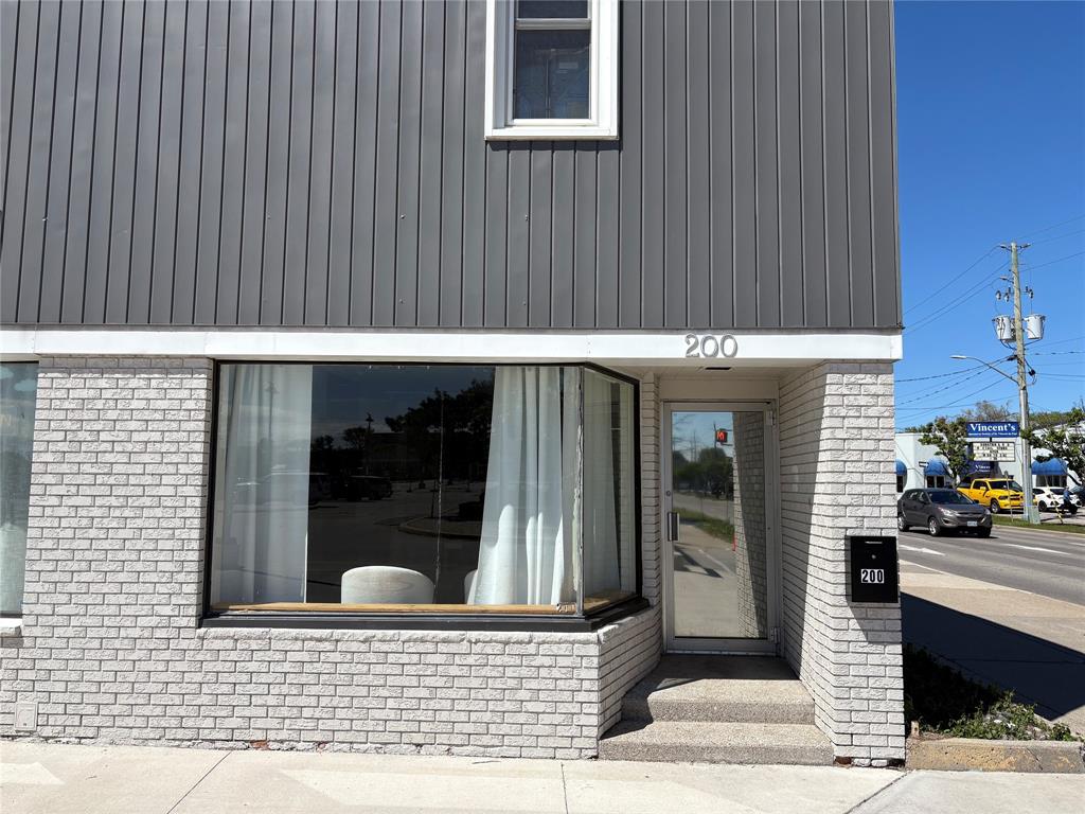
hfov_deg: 67.3
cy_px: 407
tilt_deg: +5.5
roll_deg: -0.2
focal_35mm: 26
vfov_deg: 53.1
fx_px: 815
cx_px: 542
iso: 50
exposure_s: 1/5814
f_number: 1.6
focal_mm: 5.96
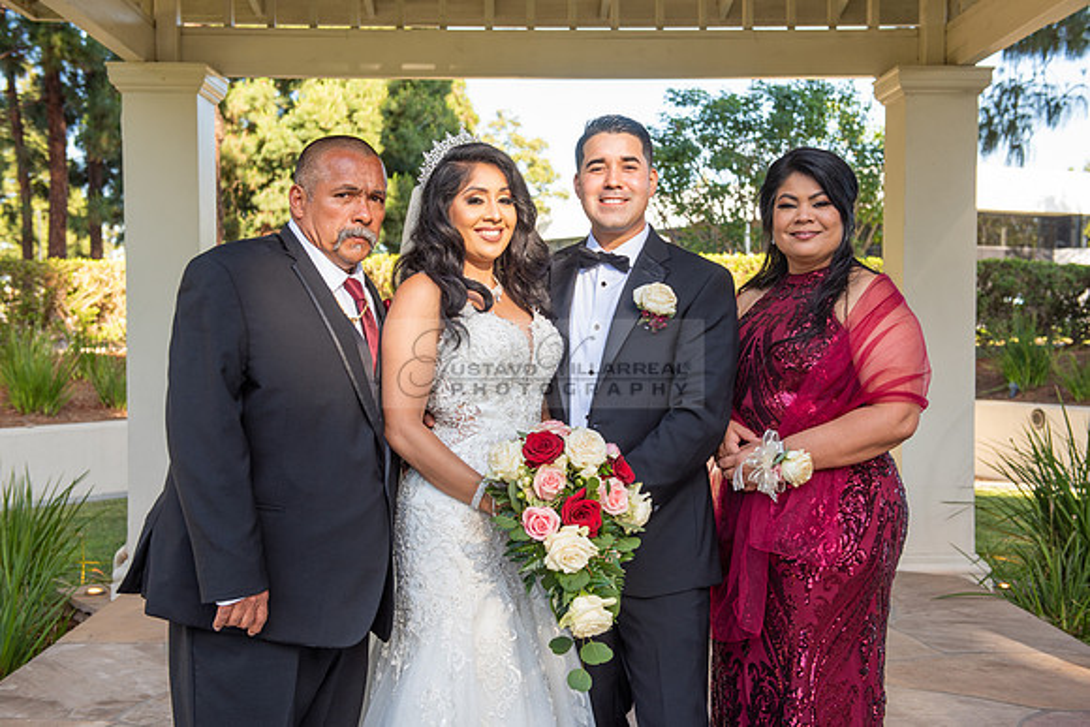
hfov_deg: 41.9
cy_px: 364
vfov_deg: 28.6
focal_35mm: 47
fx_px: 1424
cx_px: 545
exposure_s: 1/160
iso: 200
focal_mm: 45
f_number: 5.6
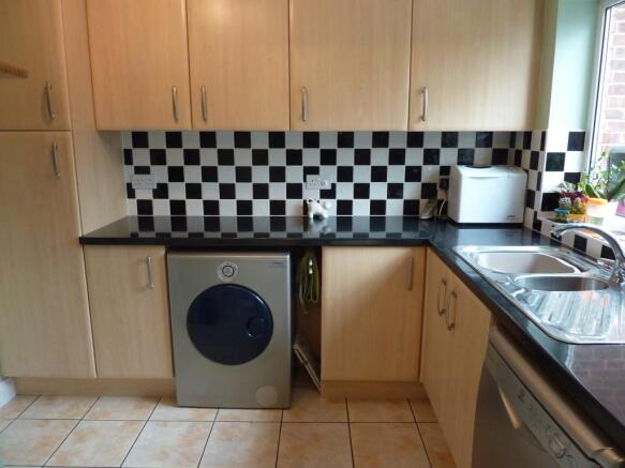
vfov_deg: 54.9
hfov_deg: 69.4
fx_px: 451
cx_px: 312
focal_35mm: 25
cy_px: 234
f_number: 3.3
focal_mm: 4.1
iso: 200
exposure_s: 1/30
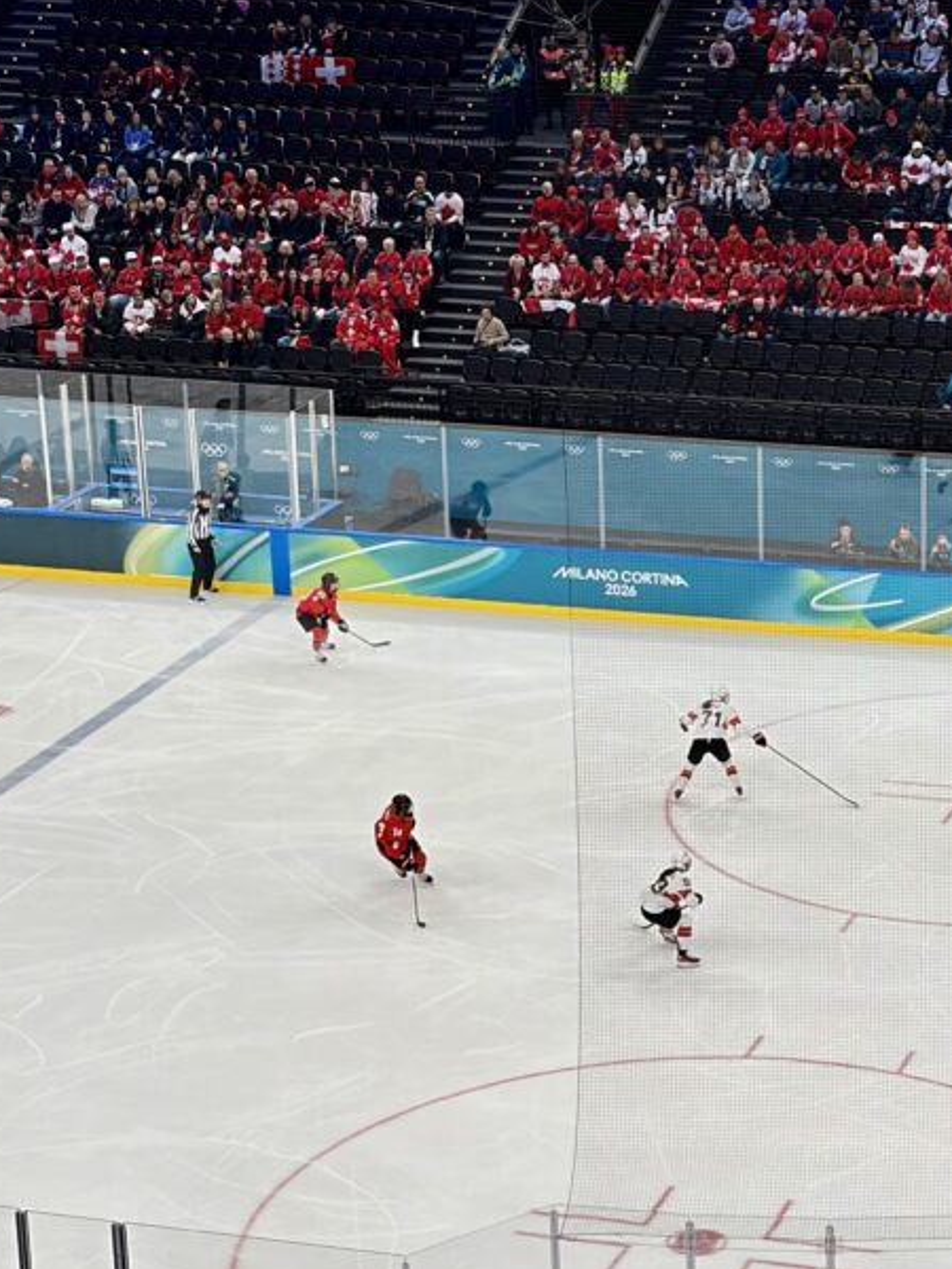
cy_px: 728
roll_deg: +1.5
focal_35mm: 104
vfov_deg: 18.9
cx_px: 798
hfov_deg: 14.1
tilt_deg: -18.1
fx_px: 3814
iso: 32
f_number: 1.6
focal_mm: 5.96
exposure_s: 1/500
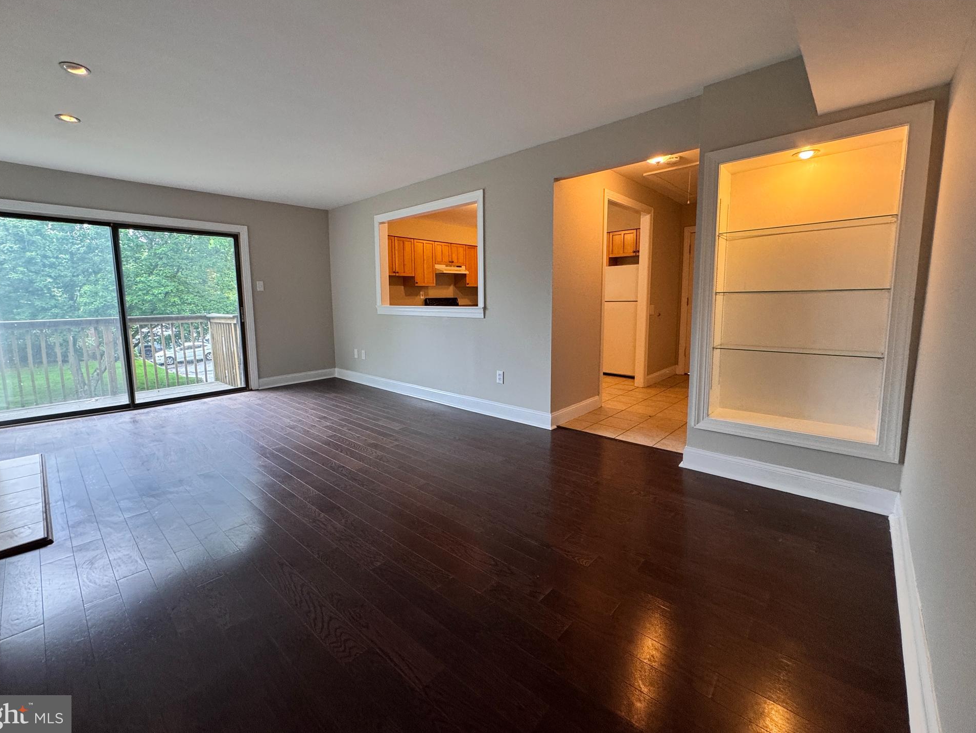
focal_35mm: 15
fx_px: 423
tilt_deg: -5.6
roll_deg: +0.9
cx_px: 467
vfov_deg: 81.7
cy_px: 345
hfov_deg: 98.1
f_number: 2.2
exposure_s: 1/120
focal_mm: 2.22
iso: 250
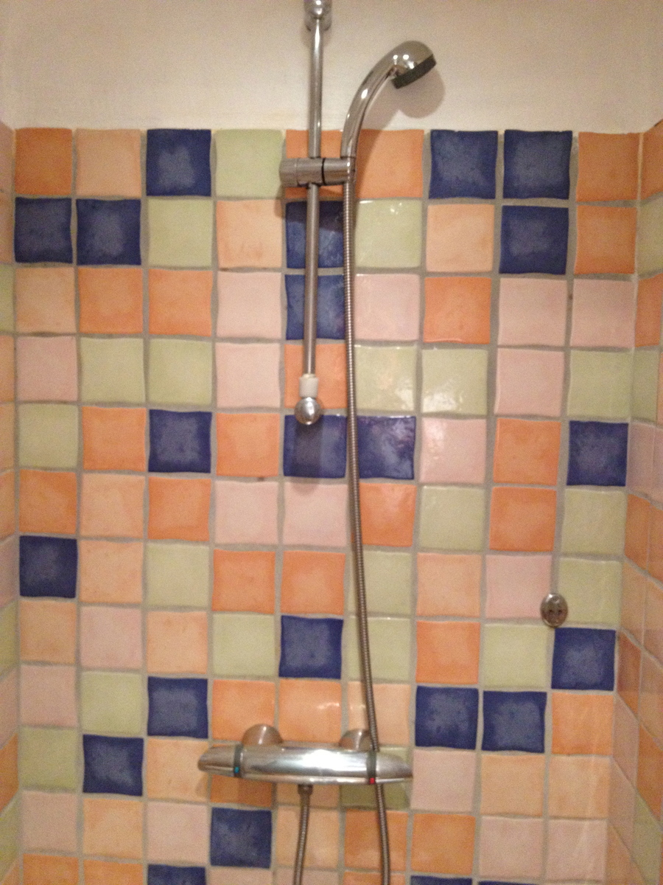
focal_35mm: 35
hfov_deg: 40.7
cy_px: 442
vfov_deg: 52.6
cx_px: 332
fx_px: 894
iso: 400
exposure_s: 1/20
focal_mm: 4.28
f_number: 2.4
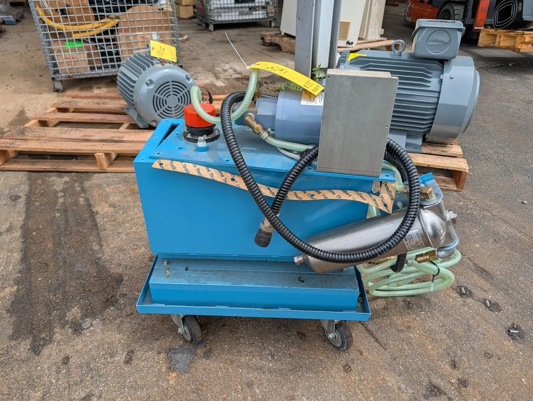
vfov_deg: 56.9
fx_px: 370
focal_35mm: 24
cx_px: 266
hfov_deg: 71.5
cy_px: 200
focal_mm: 6.9
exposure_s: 1/1195
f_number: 1.68
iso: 21
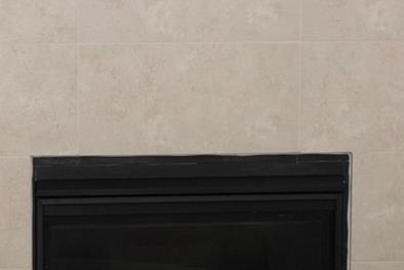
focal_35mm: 182
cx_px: 25
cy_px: 168
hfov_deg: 11.2
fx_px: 2043
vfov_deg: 7.5
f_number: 4
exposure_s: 1/125
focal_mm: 35
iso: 1250
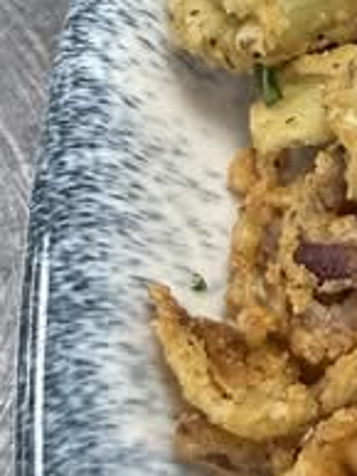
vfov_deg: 21.5
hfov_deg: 14.2
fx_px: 1250
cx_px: 667
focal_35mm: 91
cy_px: 263
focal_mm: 2.22
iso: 160
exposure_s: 1/120
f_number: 2.2
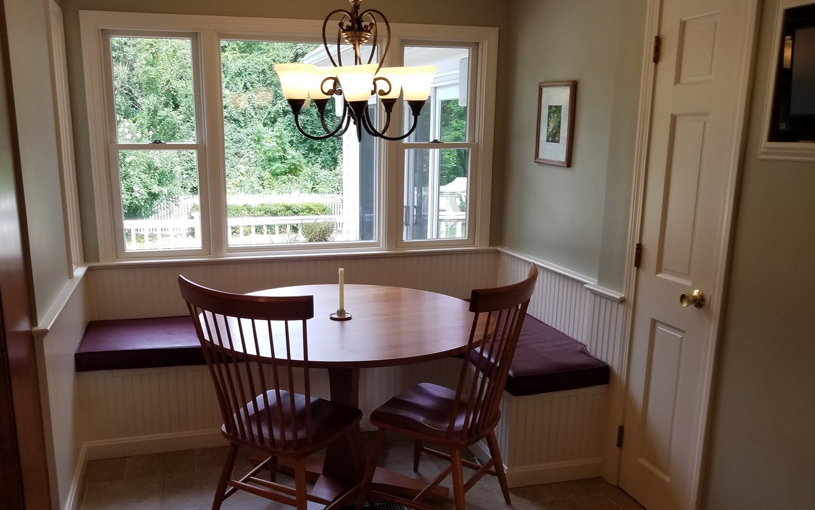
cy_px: 273
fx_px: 666
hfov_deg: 62.8
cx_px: 375
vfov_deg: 41.8
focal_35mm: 30
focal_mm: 4.2
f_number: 1.7
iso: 50
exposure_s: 1/162
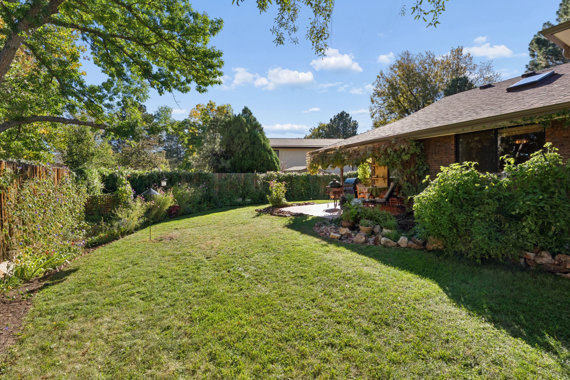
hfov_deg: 96.7
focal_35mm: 16
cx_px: 281
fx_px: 253
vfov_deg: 73.7
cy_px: 184
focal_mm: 15
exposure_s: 1/400
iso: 200
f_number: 9
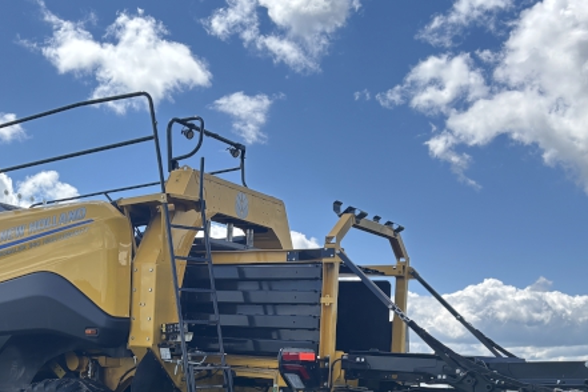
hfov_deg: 40.1
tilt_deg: +3.4
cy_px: 339
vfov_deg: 26.8
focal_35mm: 49
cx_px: 232
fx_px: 800
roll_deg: +2.4
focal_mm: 5.96
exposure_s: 1/2639
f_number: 1.6
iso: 50
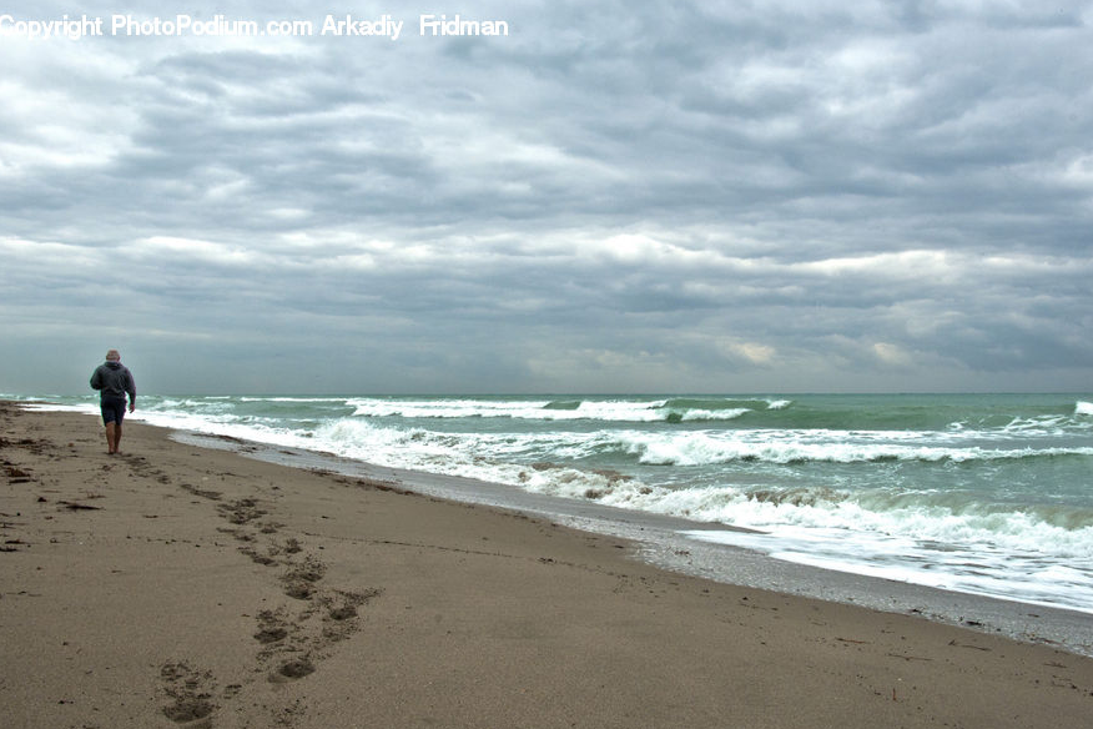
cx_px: 558
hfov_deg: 48.5
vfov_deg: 33.4
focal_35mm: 40
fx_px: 1214
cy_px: 369
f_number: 16
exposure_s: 1/125
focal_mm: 26
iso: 250
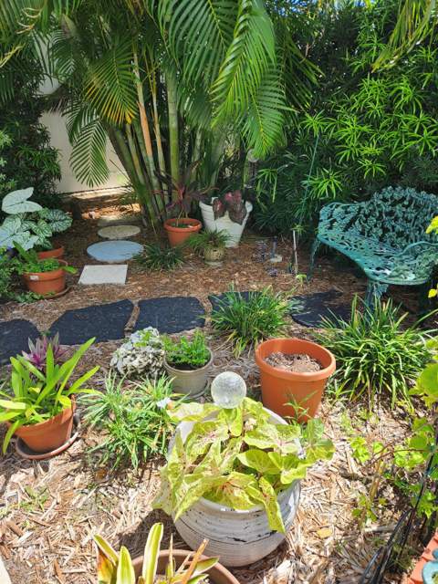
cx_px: 219
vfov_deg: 73.9
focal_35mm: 23
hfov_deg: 58.9
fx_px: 388
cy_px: 292
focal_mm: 5.4
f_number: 1.8
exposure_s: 1/412
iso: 20
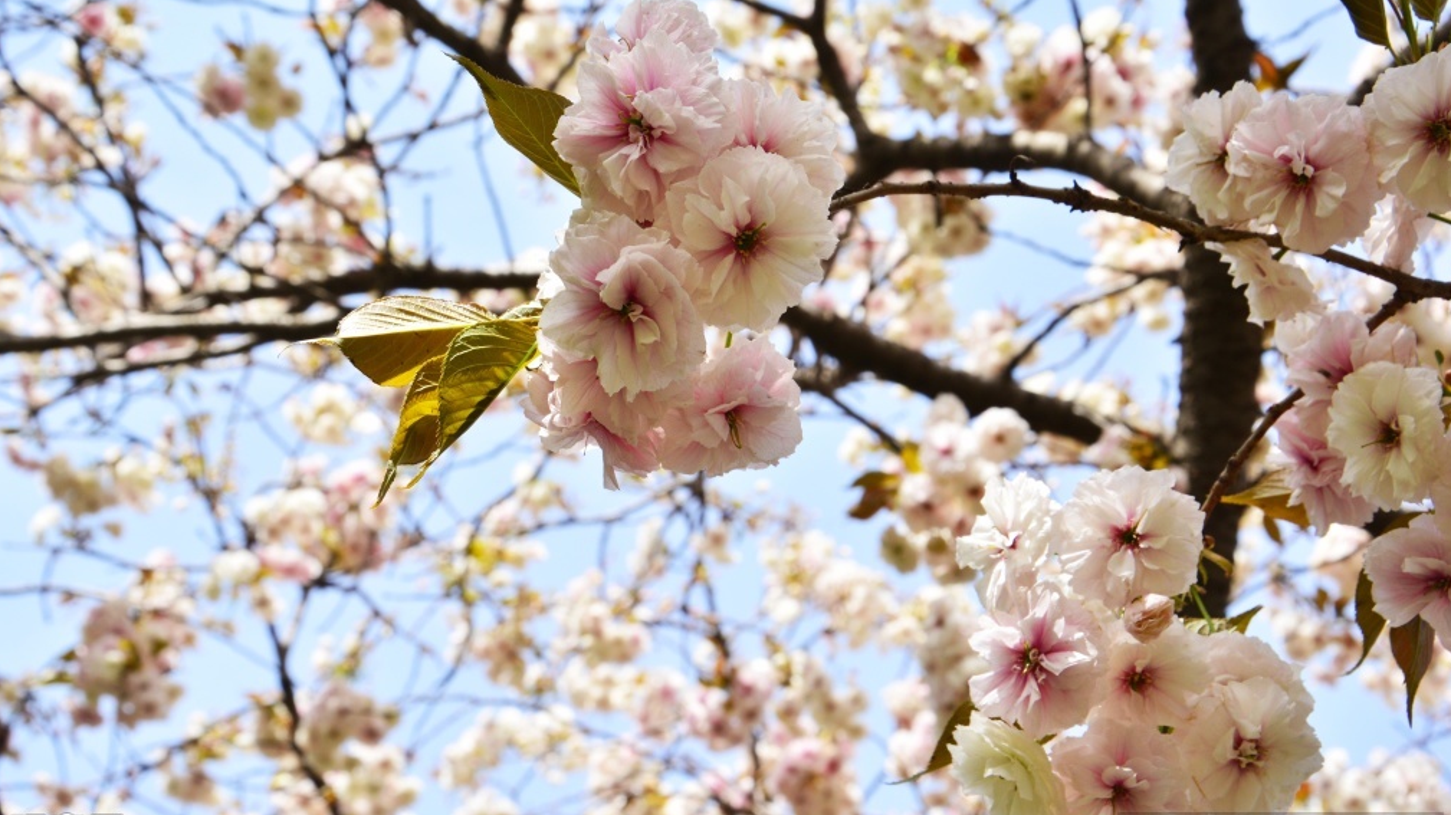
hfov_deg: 31.4
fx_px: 2577
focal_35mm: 67
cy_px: 364
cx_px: 722
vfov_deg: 18.0
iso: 200
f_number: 10
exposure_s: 1/160
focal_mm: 42
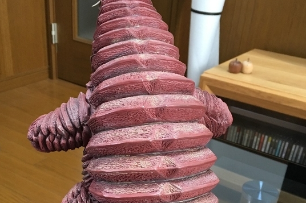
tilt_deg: -28.9
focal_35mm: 45
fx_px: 382
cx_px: 138
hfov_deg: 43.6
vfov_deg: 29.2
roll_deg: -4.1
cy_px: 159
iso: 64
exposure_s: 1/15
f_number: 2.2
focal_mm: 4.15
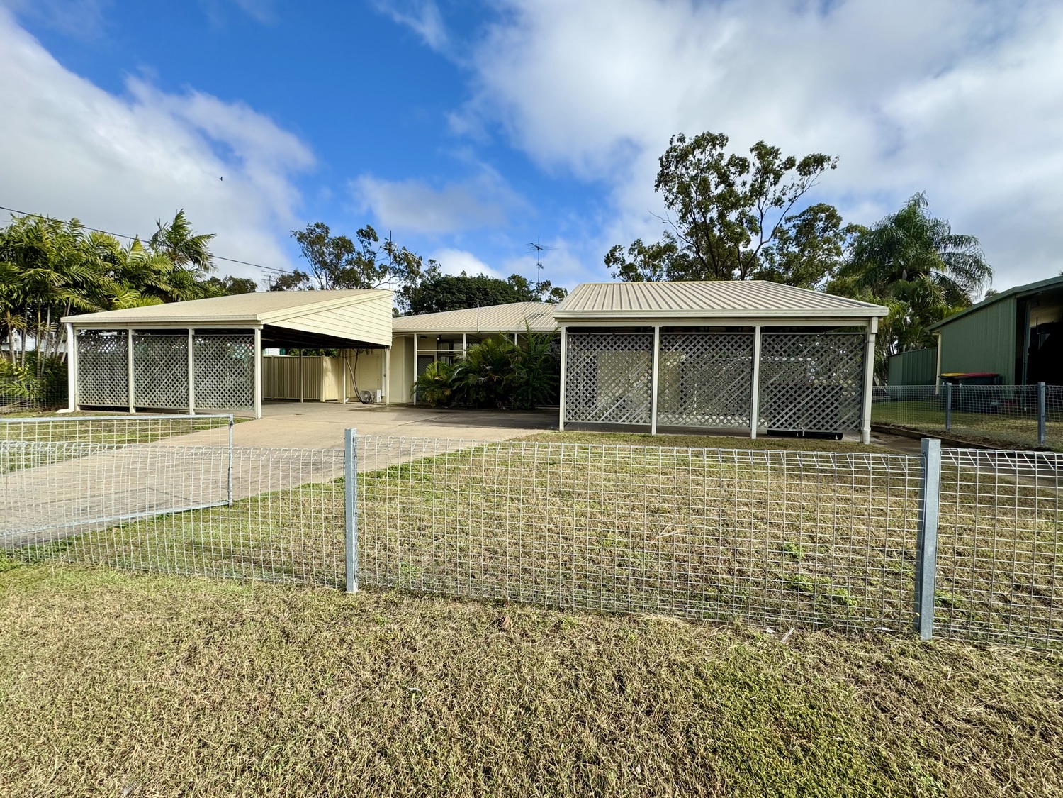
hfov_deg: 102.1
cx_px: 532
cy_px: 399
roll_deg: -0.9
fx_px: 430
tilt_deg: -2.2
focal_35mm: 14
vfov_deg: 85.7
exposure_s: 1/1126
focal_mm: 2.22
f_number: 2.2
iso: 40
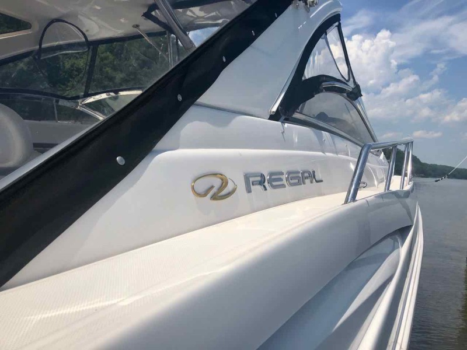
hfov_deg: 63.4
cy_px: 175
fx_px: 378
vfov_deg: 49.7
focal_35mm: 28
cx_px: 234
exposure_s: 1/5348
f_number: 1.8
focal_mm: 3.99
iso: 20
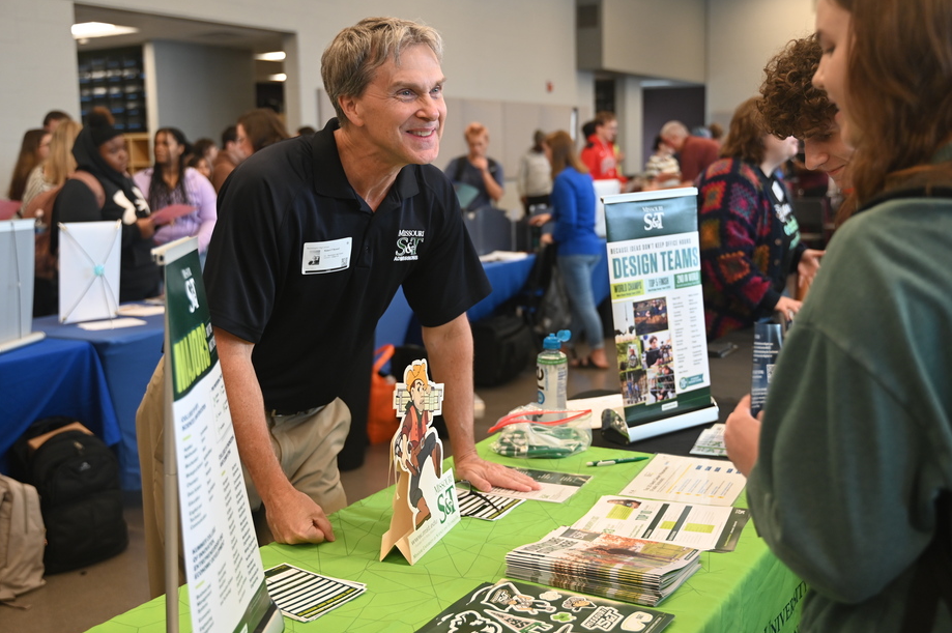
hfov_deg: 49.6
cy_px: 300
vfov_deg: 34.1
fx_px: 1030
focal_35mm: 39
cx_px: 480
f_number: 2.8
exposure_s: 1/125
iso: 720
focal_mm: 35
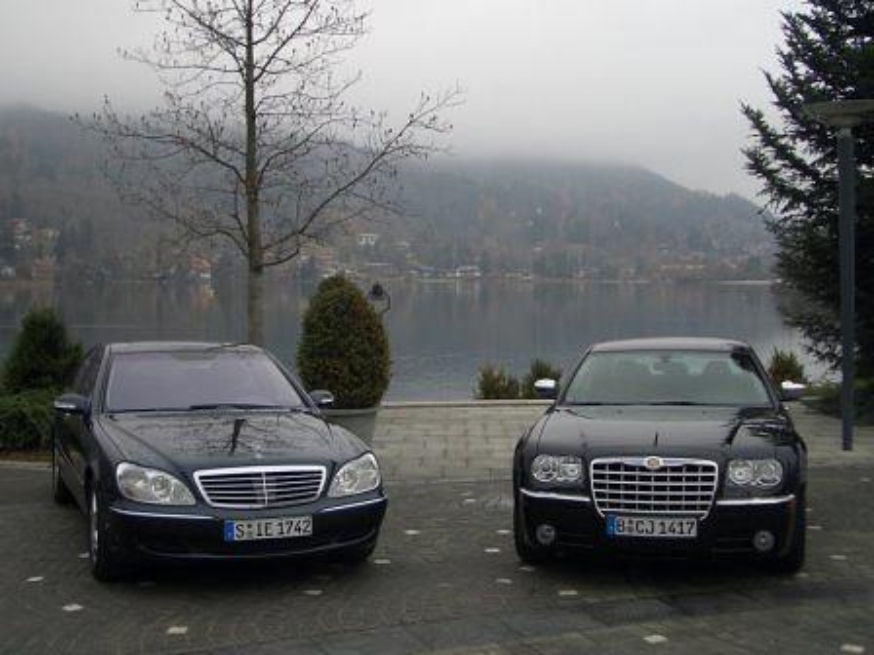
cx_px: 437
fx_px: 884
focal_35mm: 35
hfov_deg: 52.6
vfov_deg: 40.7
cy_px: 328
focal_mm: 5.8
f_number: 2.6
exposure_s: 1/500
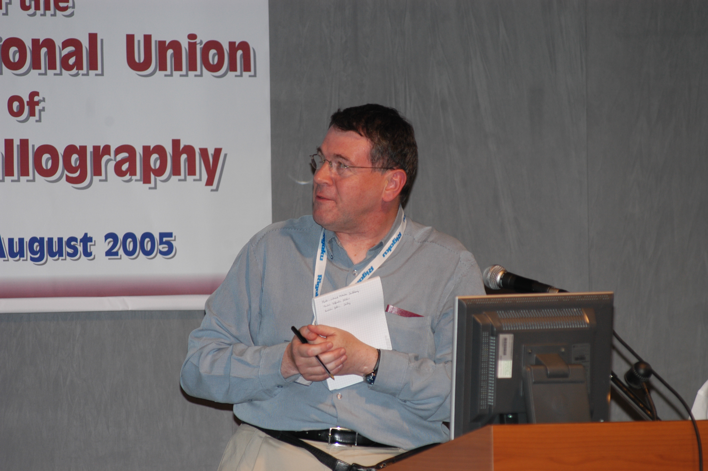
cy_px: 236
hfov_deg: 6.9
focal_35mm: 300
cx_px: 354
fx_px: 5895
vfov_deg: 4.6
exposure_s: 1/60
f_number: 4
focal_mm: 200
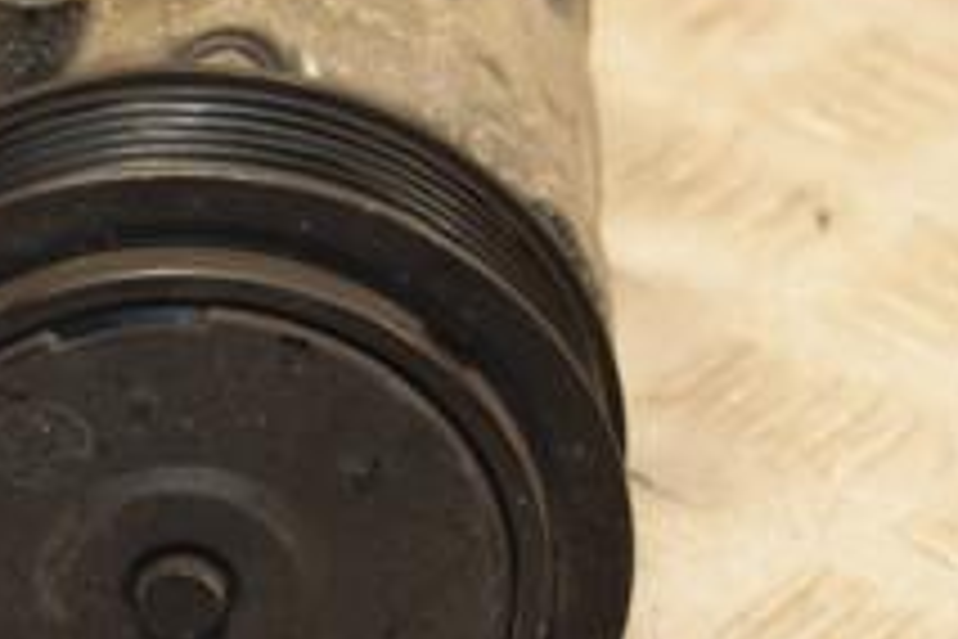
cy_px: 180
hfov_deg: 7.4
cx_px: 31
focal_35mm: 279
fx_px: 7424
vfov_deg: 4.9
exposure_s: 1/200
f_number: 5.6
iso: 800
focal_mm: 66
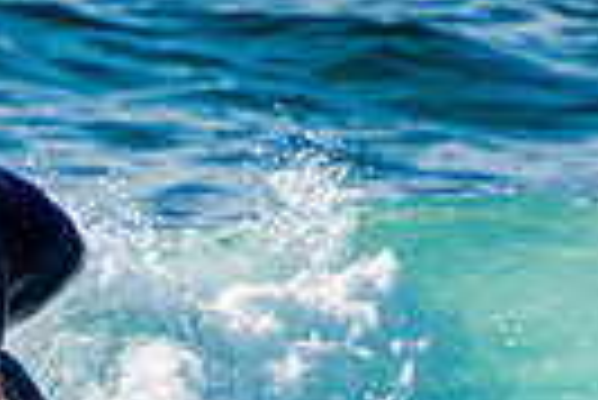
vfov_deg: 0.5
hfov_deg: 0.8
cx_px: -76
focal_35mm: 2612
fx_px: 43435
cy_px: 569
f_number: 5.6
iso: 280
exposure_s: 1/2000
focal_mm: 400
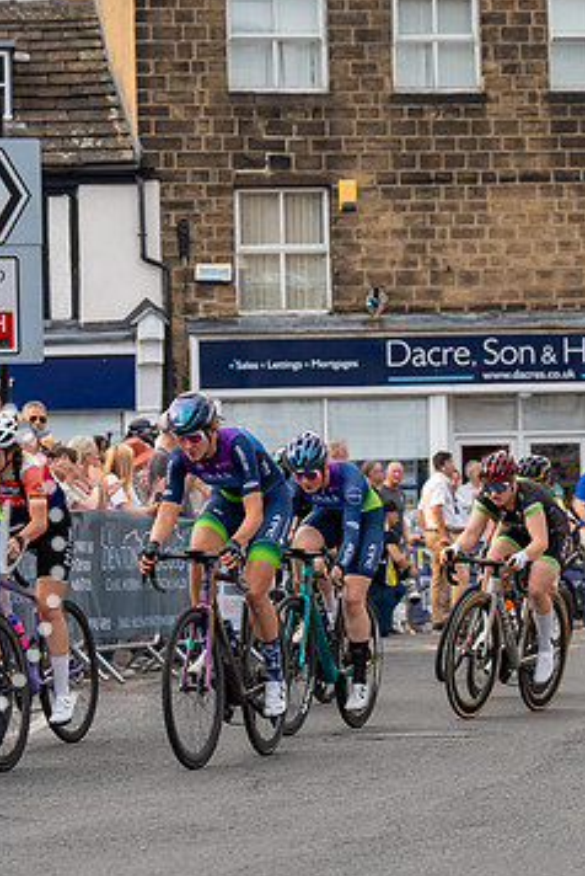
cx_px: 216
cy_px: 422
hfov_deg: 9.0
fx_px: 3722
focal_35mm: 153
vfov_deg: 13.4
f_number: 4.5
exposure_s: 1/1000
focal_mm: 94
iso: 500
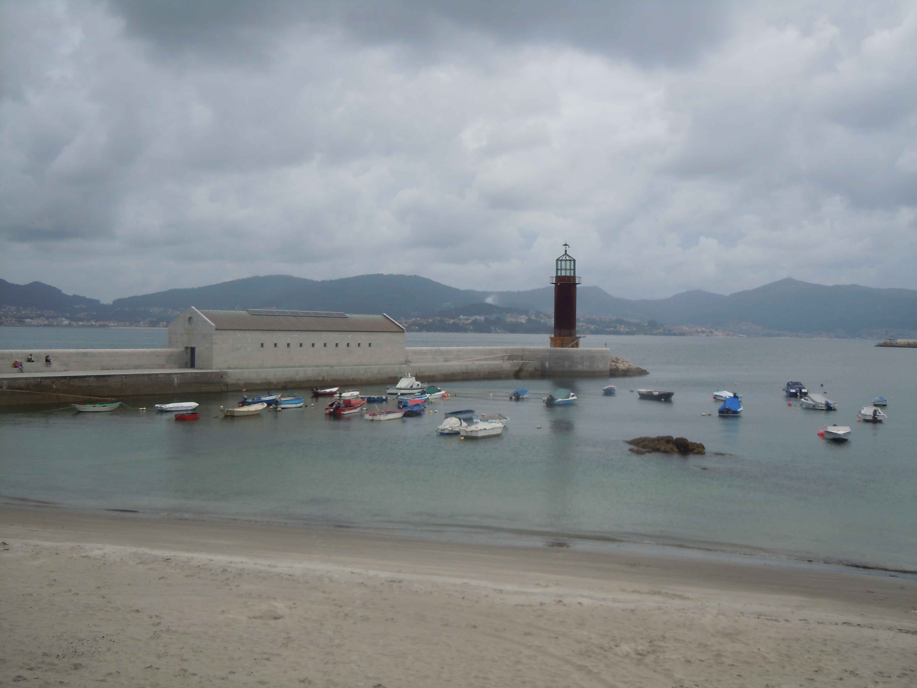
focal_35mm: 39
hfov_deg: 47.9
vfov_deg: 36.8
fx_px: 1033
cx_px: 458
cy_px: 344
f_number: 7.4
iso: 100
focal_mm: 7.1
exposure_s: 1/250
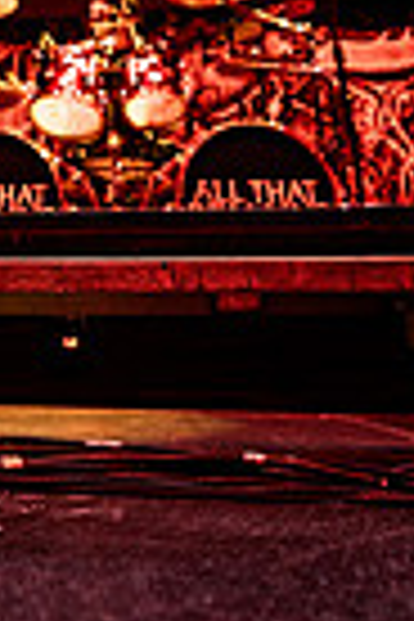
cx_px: -122
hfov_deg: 19.3
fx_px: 1121
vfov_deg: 27.7
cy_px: -94
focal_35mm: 65
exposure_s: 1/200
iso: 1600
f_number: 2.8
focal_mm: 20
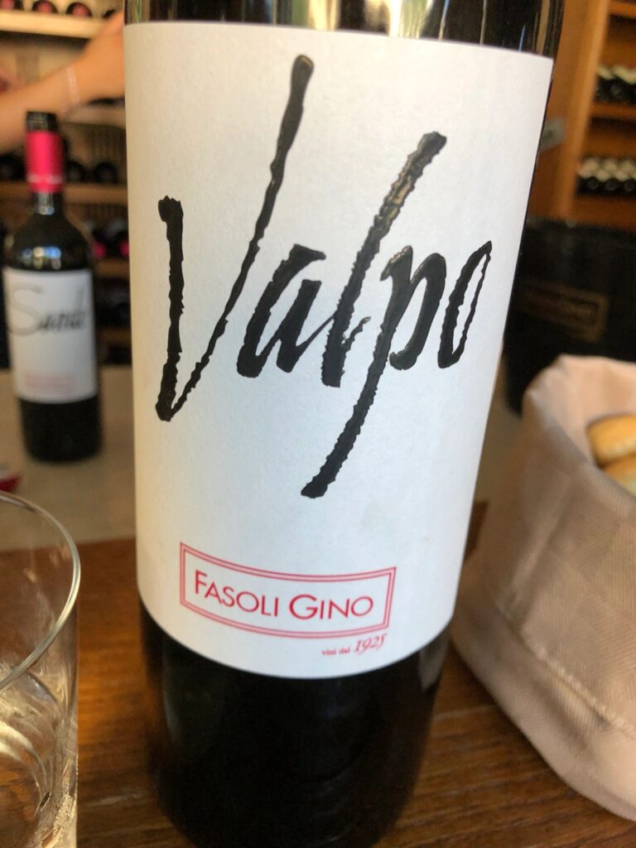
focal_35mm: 28
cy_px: 424
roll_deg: -1.7
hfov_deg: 49.7
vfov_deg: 63.4
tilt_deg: -23.5
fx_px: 686
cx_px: 318
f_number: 1.8
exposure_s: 1/40
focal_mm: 4
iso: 25
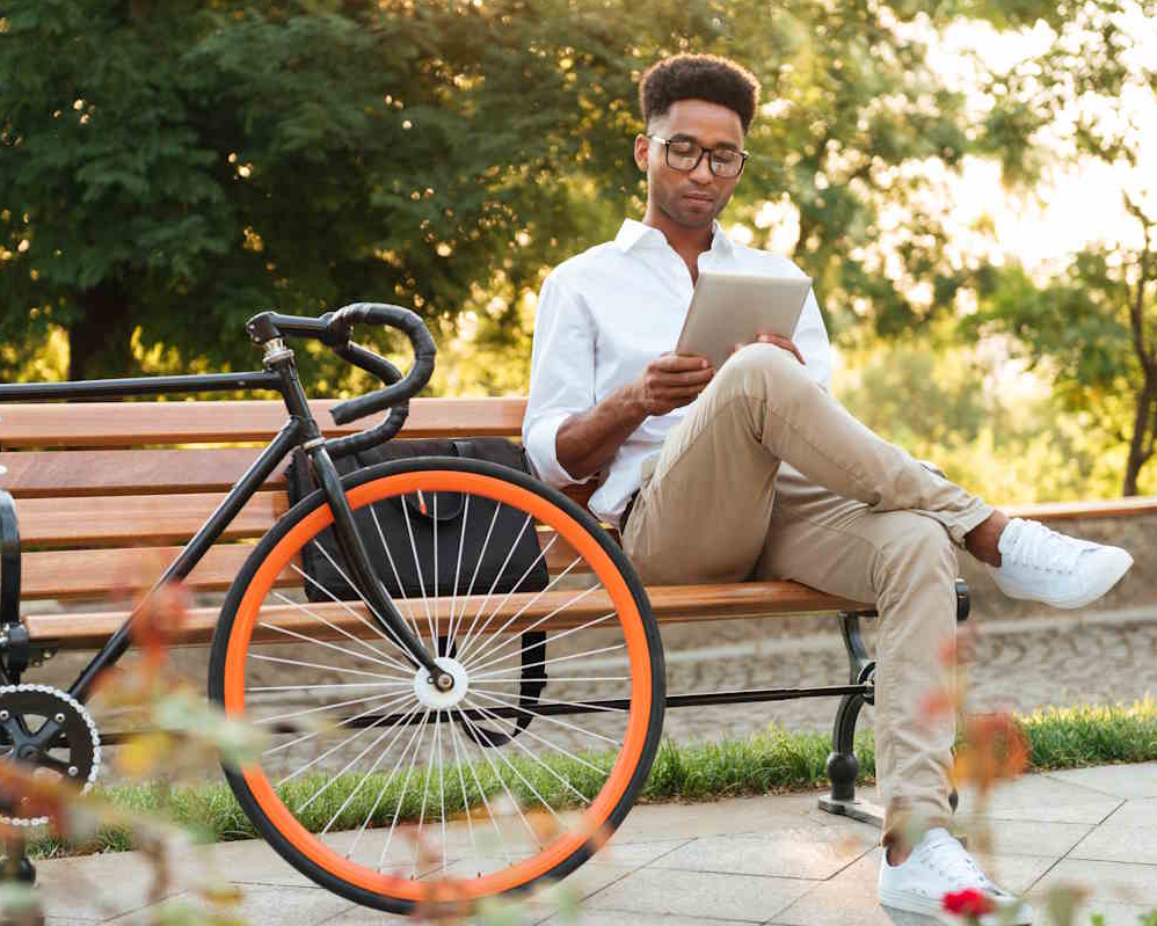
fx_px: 2706
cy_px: 463
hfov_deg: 24.1
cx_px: 568
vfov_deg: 19.4
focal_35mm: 79
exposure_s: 1/250
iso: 500
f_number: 3.2
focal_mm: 70
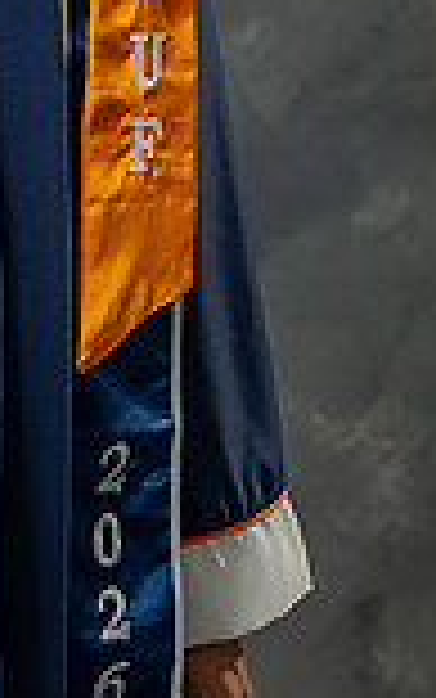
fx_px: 4806
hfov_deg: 5.1
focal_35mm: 253
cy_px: -180
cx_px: -250
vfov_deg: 8.2
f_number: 3.5
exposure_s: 1/200
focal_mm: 57
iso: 200
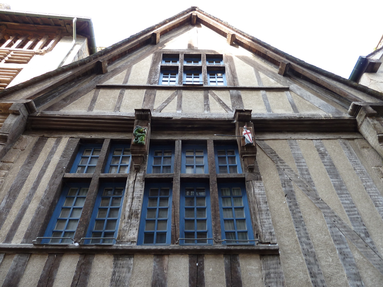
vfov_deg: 54.9
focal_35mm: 25
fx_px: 277
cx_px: 192
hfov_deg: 69.4
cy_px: 144
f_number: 3.3
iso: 80
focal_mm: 4.1
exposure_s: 1/30
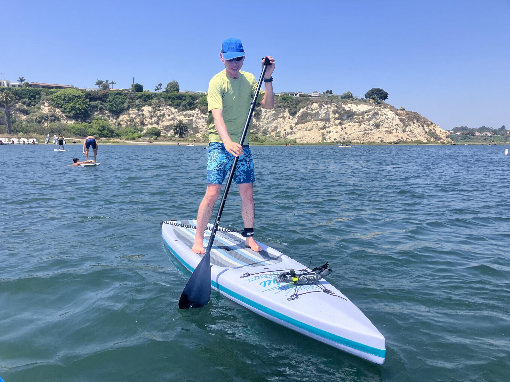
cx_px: 255
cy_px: 191
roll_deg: +0.0
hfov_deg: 63.4
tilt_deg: -6.6
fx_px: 413
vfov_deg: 49.7
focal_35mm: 28
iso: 32
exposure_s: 1/2208
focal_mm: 3.99
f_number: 1.8
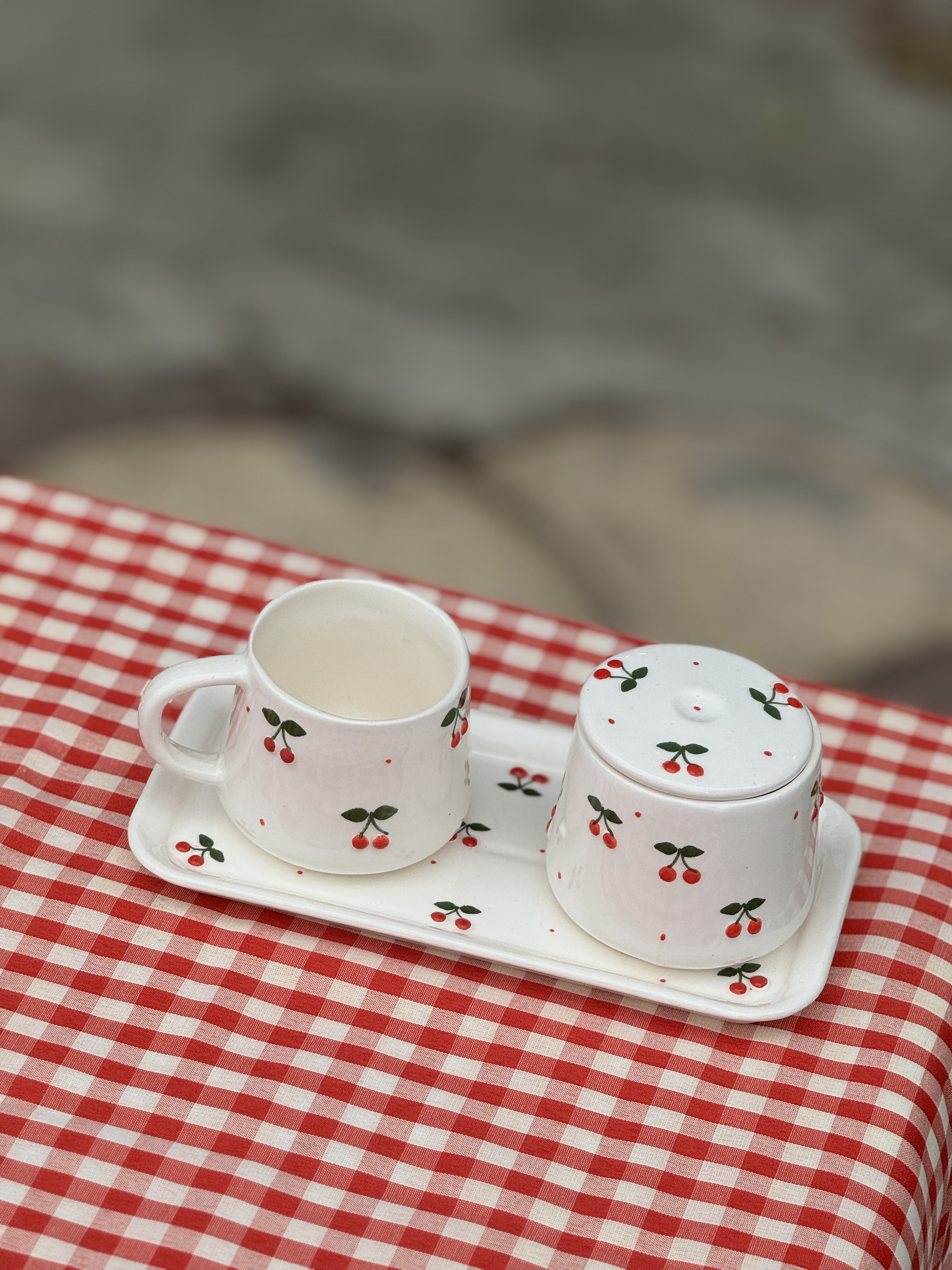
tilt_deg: -36.2
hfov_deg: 12.3
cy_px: 635
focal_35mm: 120
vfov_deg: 16.4
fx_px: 4400
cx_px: 476
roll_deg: -9.5
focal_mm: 15.66
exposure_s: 1/1080
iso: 50
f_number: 2.8
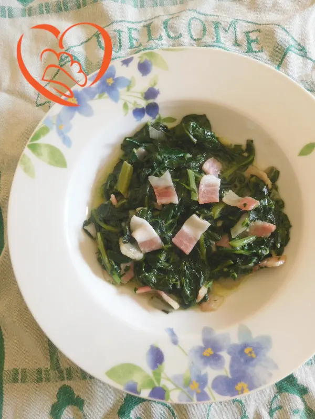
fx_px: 279
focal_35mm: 23
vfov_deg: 73.9
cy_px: 210
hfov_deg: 58.9
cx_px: 158
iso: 160
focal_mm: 4
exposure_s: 1/30
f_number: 3
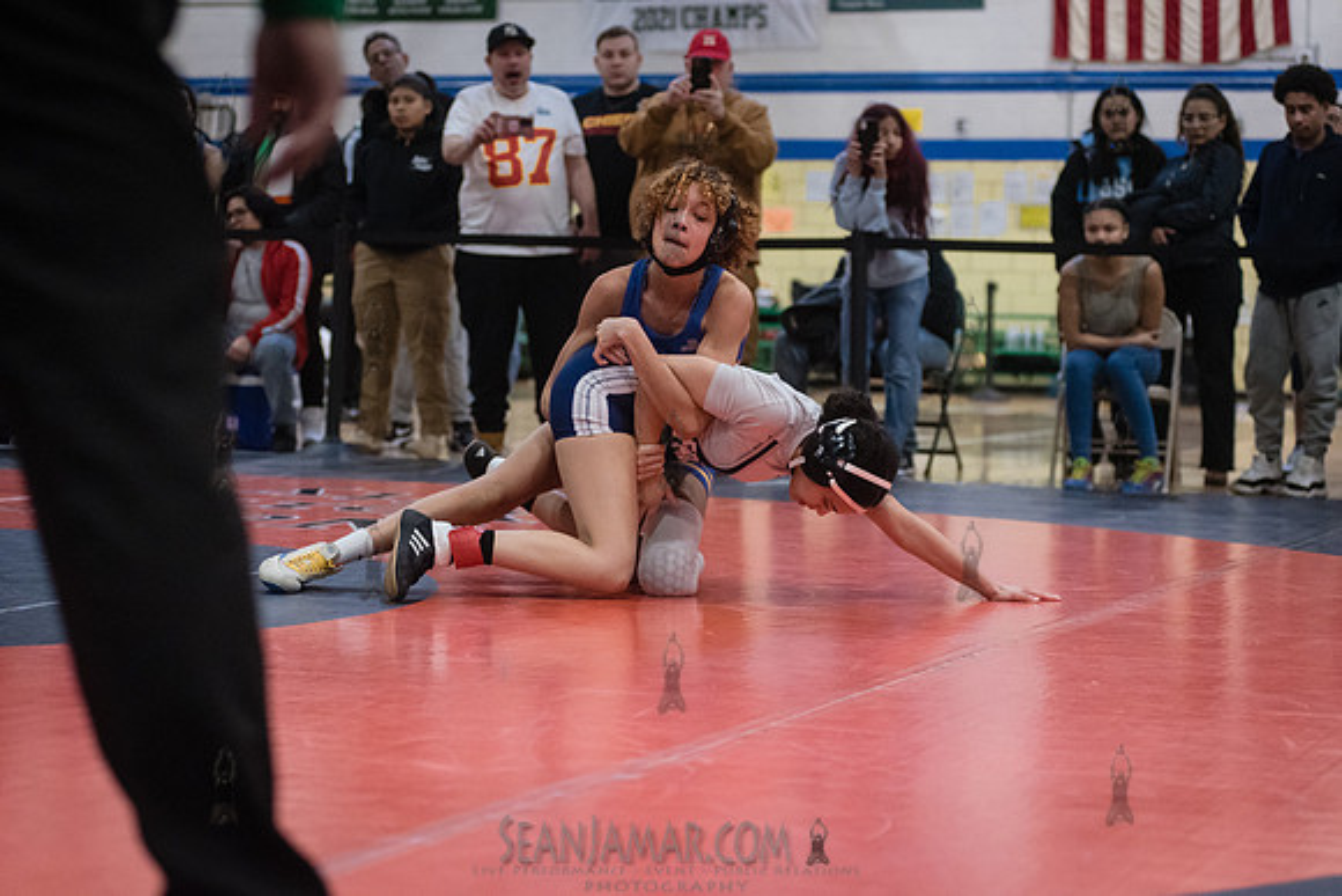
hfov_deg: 25.4
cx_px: 671
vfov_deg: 17.1
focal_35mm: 80
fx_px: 2983
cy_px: 448
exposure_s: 1/500
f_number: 3.5
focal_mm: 80
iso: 8000
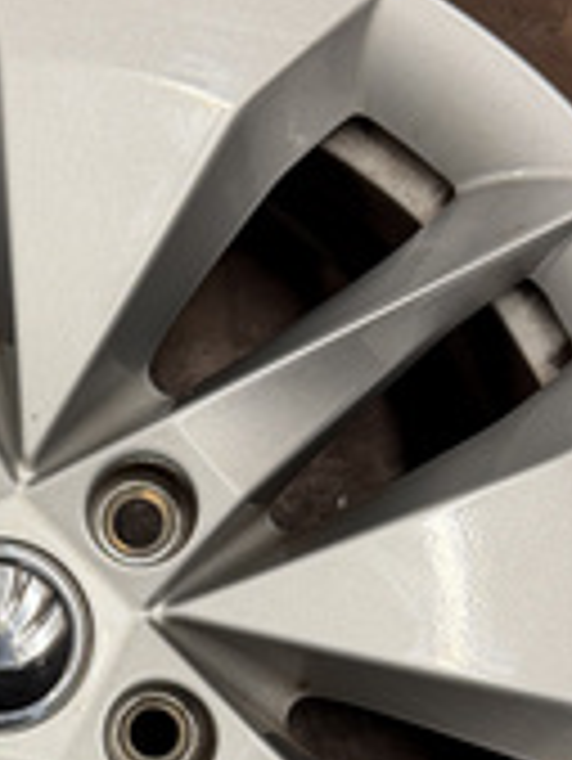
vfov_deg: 26.8
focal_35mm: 71
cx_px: 2
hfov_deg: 20.1
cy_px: 621
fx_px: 1562
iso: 125
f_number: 1.78
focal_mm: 6.76
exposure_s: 1/100
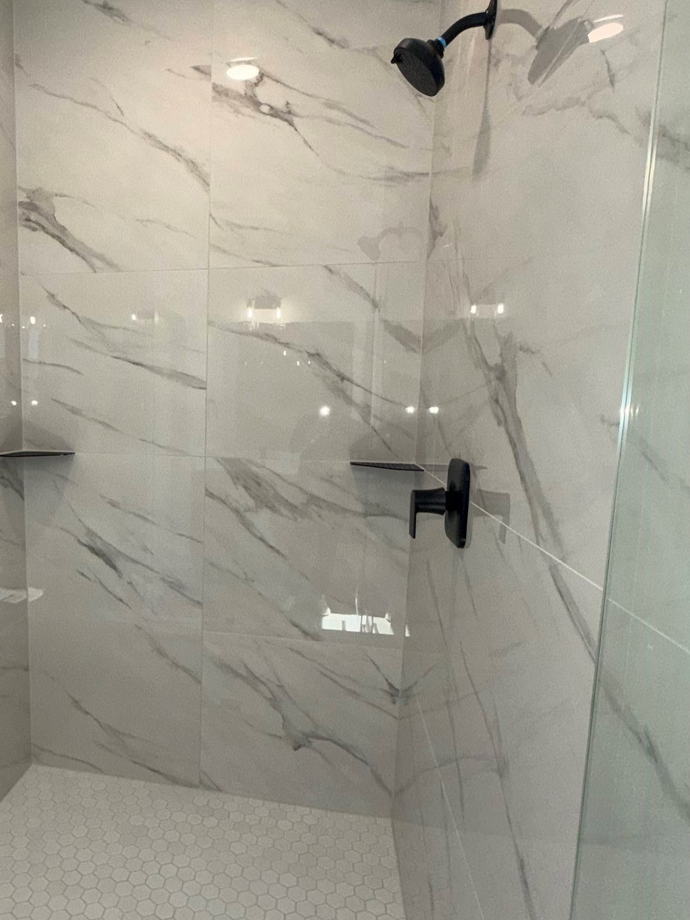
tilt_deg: -6.8
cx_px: 190
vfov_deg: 73.8
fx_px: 611
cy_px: 496
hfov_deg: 56.5
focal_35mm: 23
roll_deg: -1.9
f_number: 2.2
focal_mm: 2.22
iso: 64
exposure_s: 1/122
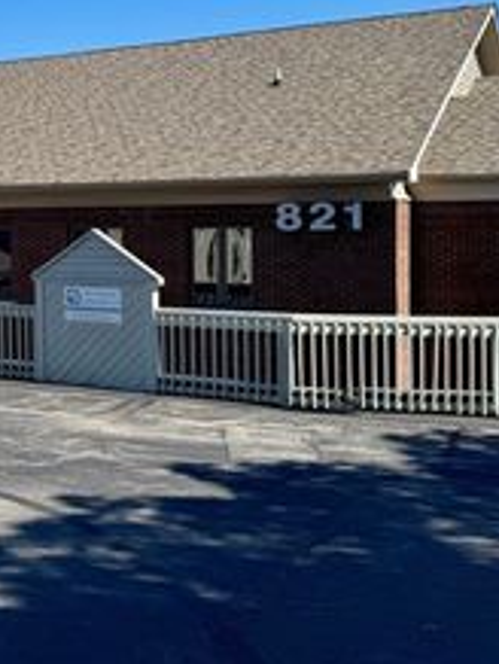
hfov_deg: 24.8
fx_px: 1055
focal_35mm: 55
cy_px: 218
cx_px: -49
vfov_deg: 34.6
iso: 80
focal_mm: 6.76
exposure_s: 1/4049
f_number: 1.78
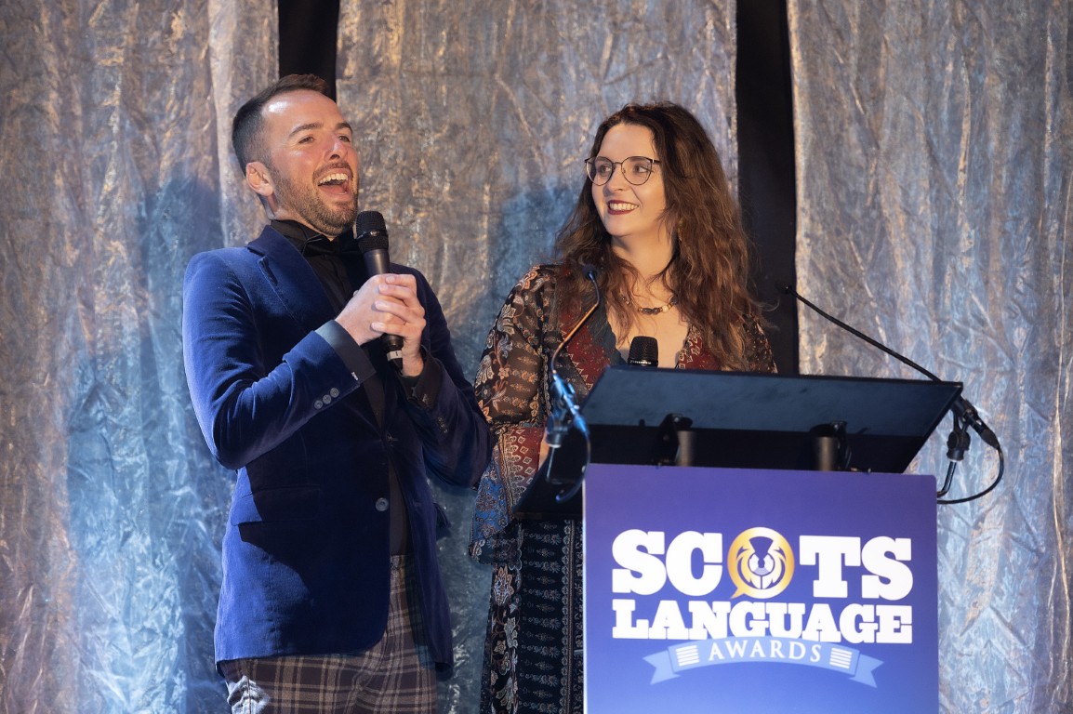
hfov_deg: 12.1
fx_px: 5064
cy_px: 357
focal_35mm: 170
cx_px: 536
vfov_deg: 8.1
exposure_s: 1/160
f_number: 2.8
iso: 2000
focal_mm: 170
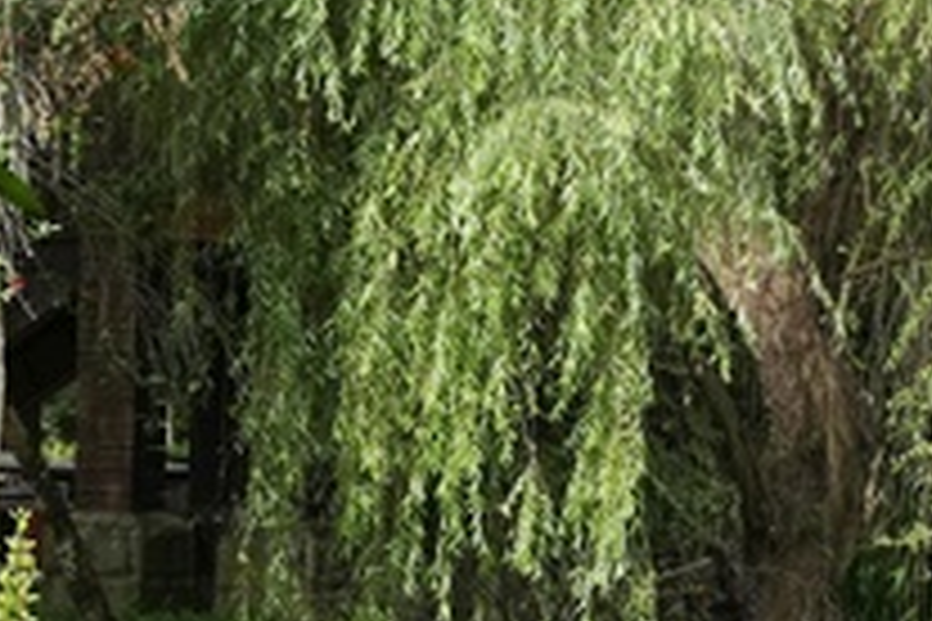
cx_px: 1324
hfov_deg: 10.3
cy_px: 250
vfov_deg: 7.0
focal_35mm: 195
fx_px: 5047
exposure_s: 1/2000
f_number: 5.6
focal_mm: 39.4
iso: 1600
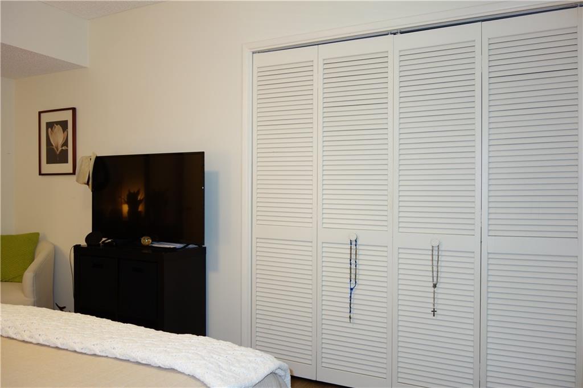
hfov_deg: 65.5
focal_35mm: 28
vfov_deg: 46.4
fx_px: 453
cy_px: 194
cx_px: 292
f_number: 1.8
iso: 125
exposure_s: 1/30
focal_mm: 10.4
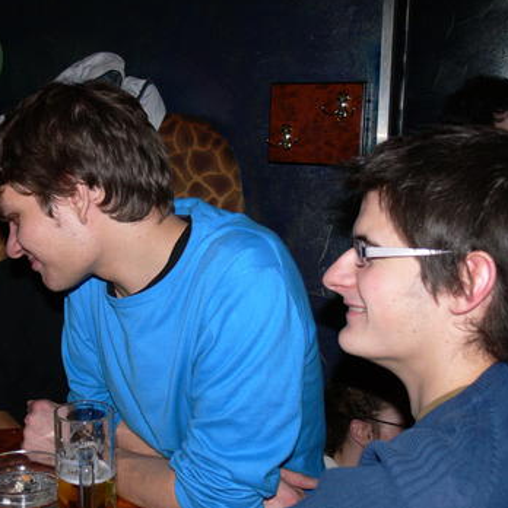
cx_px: 181
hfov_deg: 39.7
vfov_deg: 40.0
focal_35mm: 42
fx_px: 697
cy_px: 251
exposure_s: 1/30
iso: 100
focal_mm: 7.4
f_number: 2.8
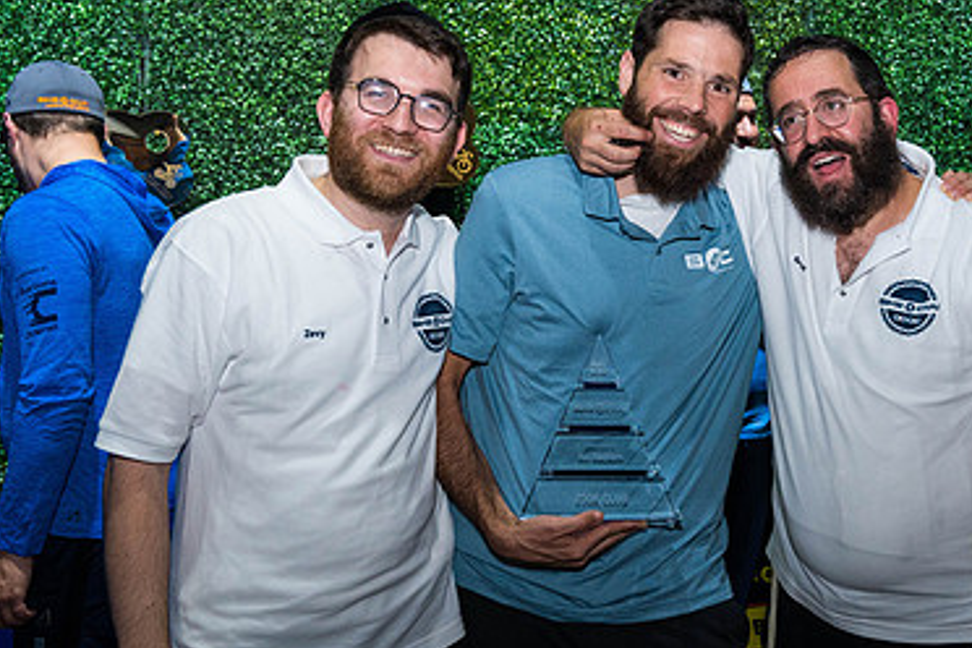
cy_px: 222
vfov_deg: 29.1
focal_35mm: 46
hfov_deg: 42.0
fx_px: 1242
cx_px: 672
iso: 3200
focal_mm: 29.5
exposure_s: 1/160
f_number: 5.6
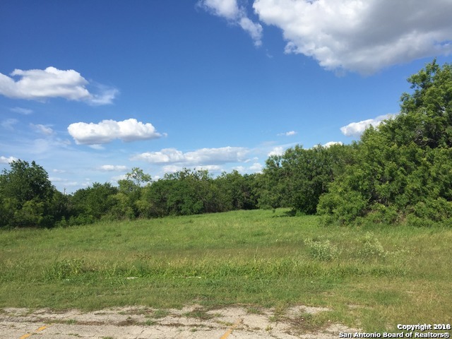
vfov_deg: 48.2
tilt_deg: +4.9
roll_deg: +3.7
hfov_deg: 61.7
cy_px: 170
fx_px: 379
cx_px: 226
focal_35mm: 29
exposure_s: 1/2326
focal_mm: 4.15
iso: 32
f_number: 2.2
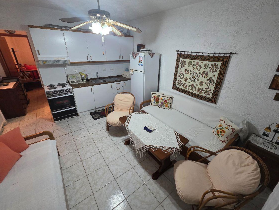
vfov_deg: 85.7
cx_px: 145
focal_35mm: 14
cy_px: 101
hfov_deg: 102.0
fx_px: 113
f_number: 1.9
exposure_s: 1/50
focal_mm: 2.2
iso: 400
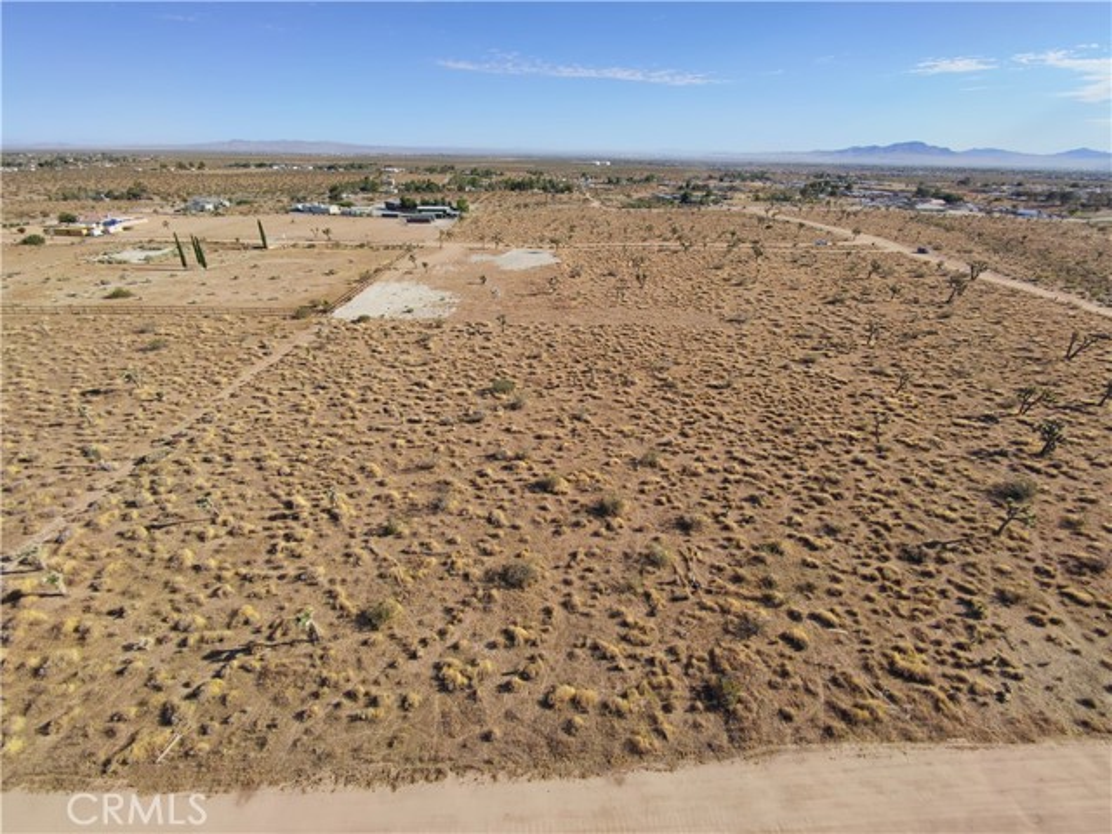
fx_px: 514
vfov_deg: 78.1
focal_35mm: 16
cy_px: 417
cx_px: 556
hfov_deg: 94.5
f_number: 2.55
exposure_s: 1/1675
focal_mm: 16
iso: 100
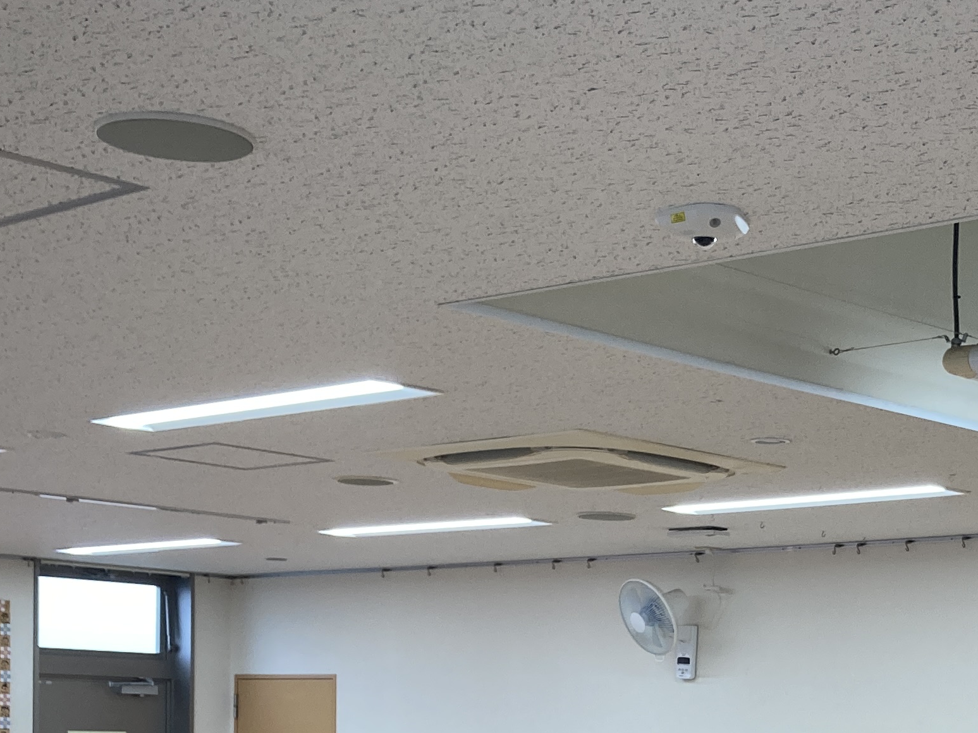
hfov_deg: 26.2
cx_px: 790
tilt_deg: -1.9
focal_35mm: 73
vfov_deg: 19.1
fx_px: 2062
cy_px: 861
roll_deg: -0.9
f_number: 1.8
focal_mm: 3.99
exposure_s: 1/100
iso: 50
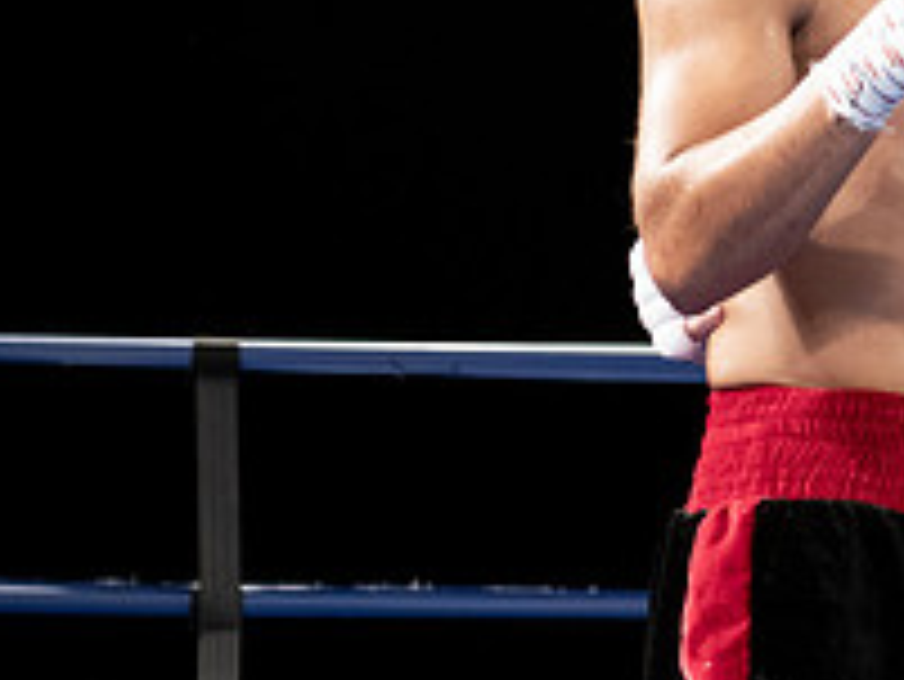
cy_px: 25
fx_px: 5566
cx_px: 1045
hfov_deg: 9.2
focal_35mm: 213
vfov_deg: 7.0
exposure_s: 1/1000
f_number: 2.8
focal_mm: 70
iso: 2000
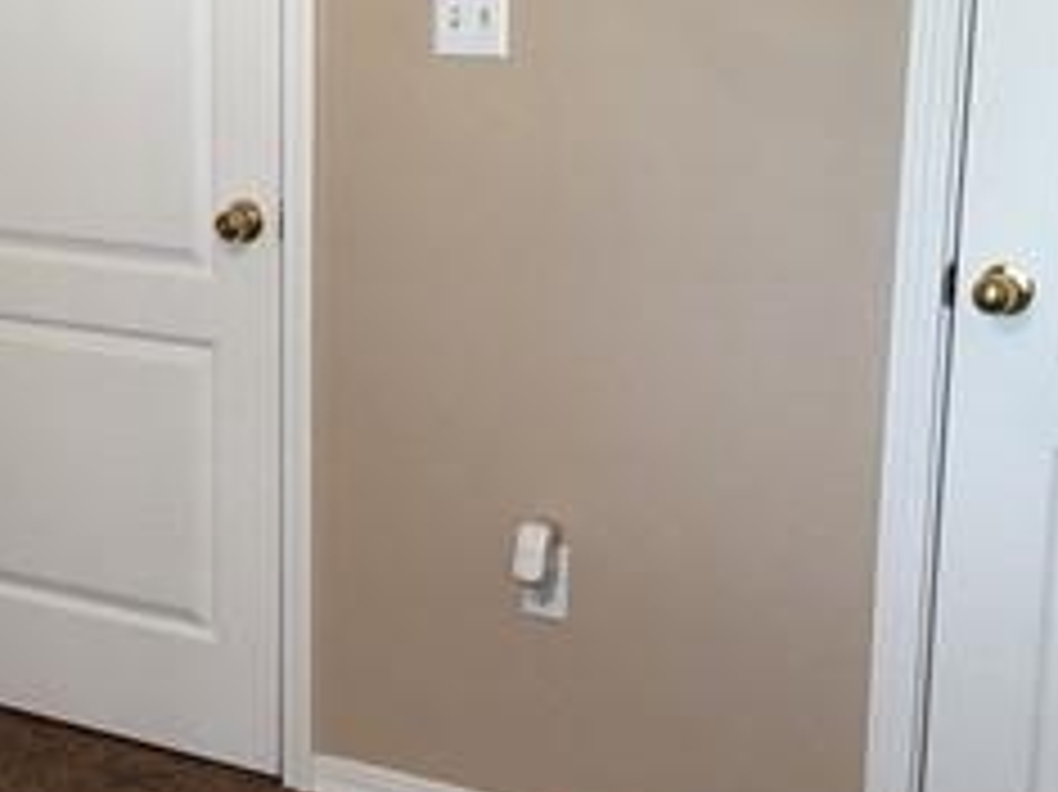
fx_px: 2413
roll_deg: +0.3
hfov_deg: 23.7
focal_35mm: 79
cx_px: -5
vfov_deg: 18.6
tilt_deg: -11.7
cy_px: 428
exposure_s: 1/15
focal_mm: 4.15
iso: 40
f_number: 2.2
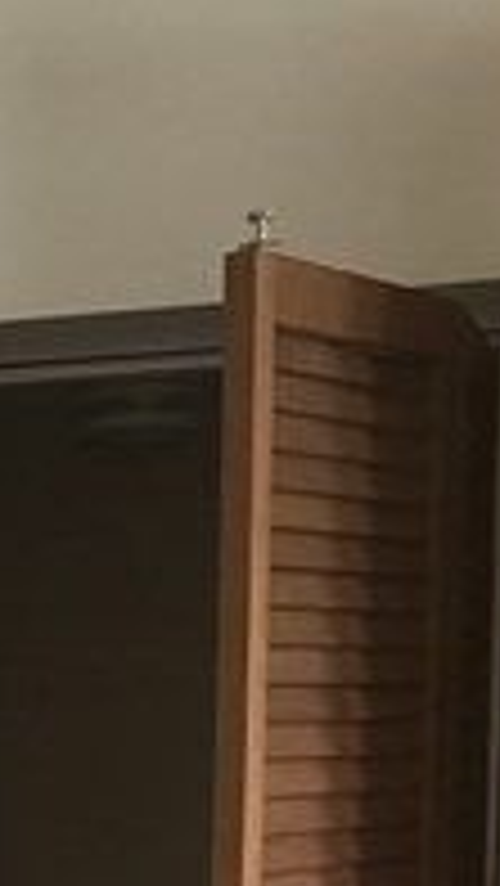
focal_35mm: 102
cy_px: 1358
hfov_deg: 11.1
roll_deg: +0.9
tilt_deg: -10.7
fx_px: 2401
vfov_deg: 18.4
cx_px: -378
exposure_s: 1/40
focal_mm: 6.76
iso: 800
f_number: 1.78
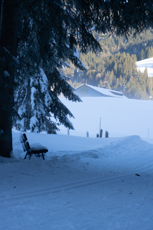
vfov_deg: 19.5
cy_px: 115
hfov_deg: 13.0
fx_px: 669
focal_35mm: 105
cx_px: 76
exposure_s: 1/200
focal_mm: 70
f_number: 4.5
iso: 160
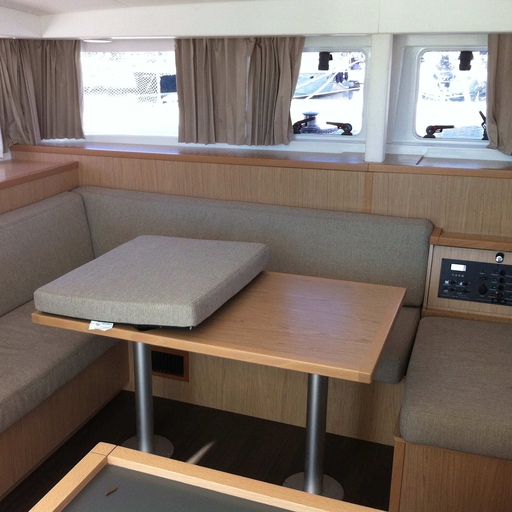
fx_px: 703
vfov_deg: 40.0
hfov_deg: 39.8
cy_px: 256
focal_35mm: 42
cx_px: 194
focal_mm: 3.85
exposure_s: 1/145
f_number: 2.8
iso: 80
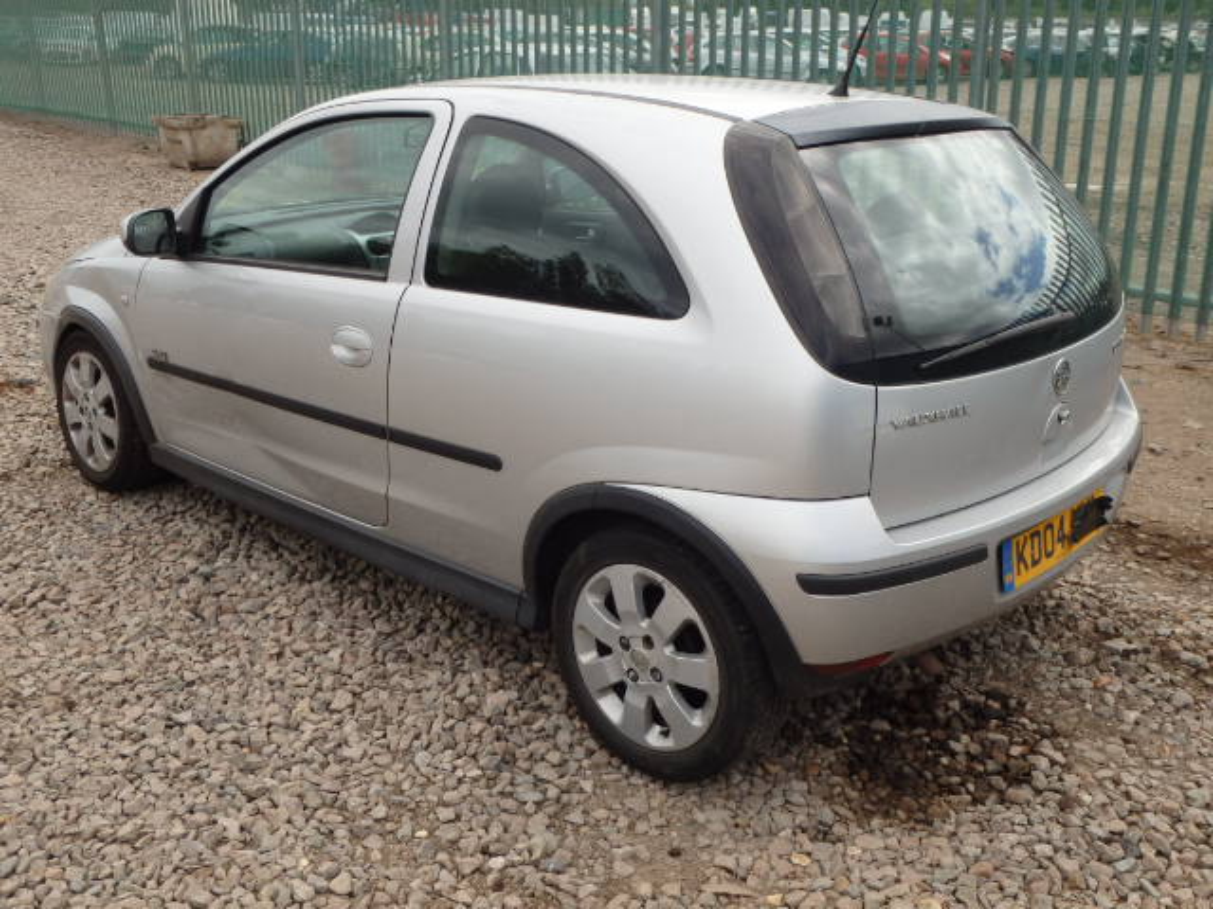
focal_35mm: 36
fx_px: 1261
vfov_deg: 39.7
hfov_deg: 51.4
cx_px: 606
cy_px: 454
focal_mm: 6.4
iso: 125
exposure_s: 1/500
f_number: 4.5
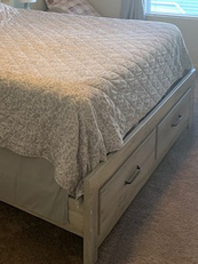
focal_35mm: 54
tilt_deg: -10.7
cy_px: 2
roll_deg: +1.4
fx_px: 412
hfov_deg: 25.7
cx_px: 2
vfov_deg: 32.8
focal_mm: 4.25
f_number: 1.8
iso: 80
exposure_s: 1/60
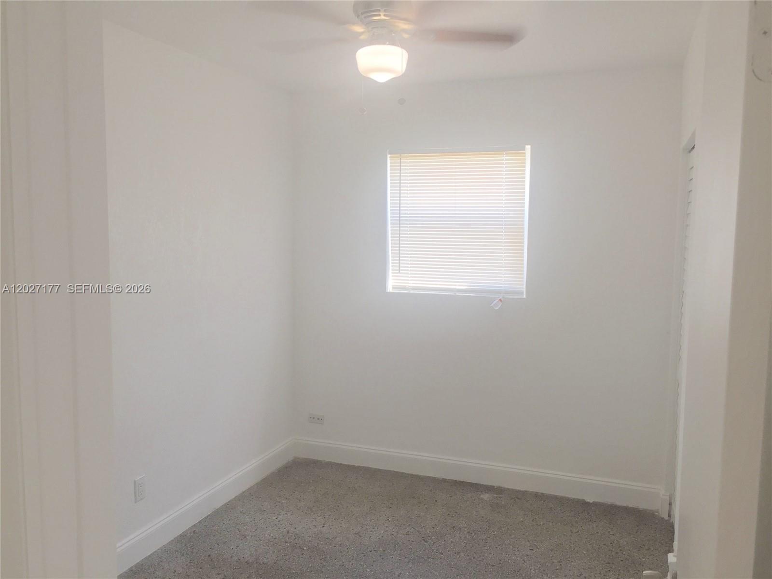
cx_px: 386
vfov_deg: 48.2
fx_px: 647
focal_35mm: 29
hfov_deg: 61.7
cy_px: 290
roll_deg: -2.0
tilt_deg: -4.8
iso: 32
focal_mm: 4.15
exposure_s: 1/40
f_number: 2.2
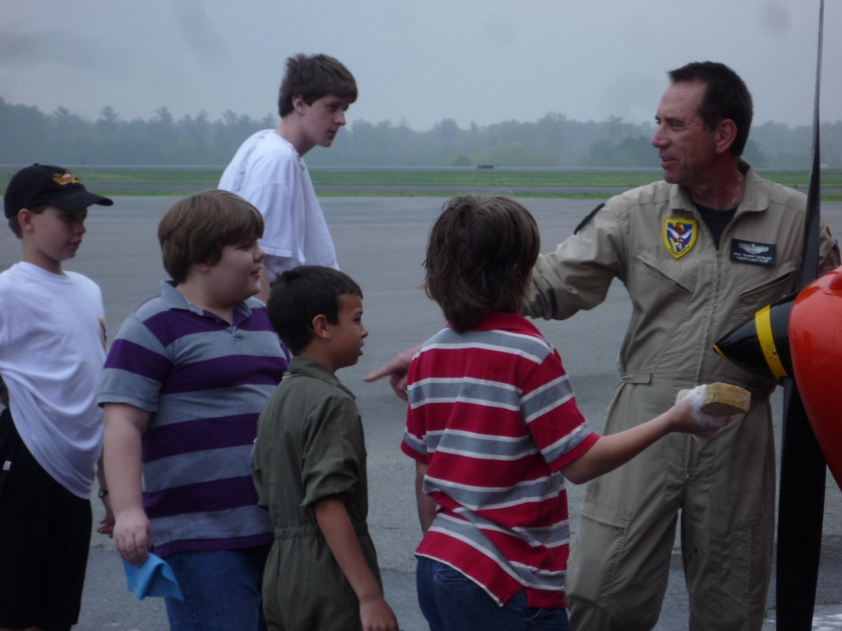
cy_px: 316
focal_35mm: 120
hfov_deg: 16.4
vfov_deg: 12.3
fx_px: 2919
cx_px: 421
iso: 100
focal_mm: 20.8
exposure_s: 1/125
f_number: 5.8
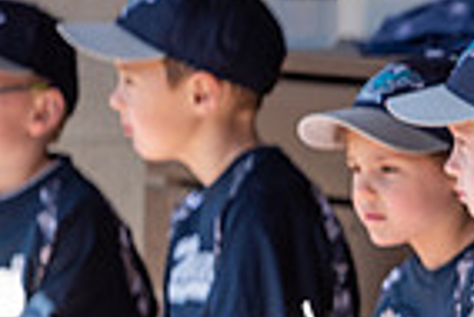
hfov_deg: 2.5
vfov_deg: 1.7
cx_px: 828
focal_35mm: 816
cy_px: 249
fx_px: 10755
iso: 200
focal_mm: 200
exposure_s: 1/1000
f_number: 2.8
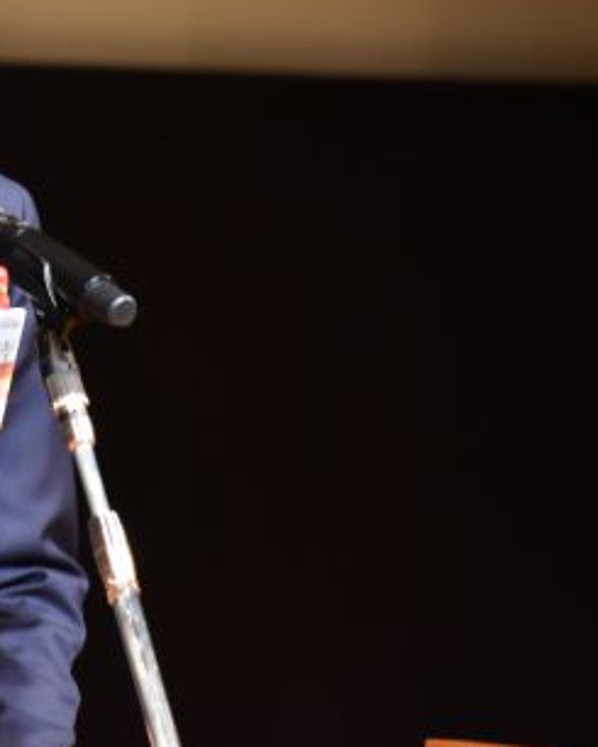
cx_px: -107
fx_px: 21979
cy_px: 198
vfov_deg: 1.9
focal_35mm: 994
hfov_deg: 1.6
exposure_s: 1/40
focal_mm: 300
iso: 1000
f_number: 8
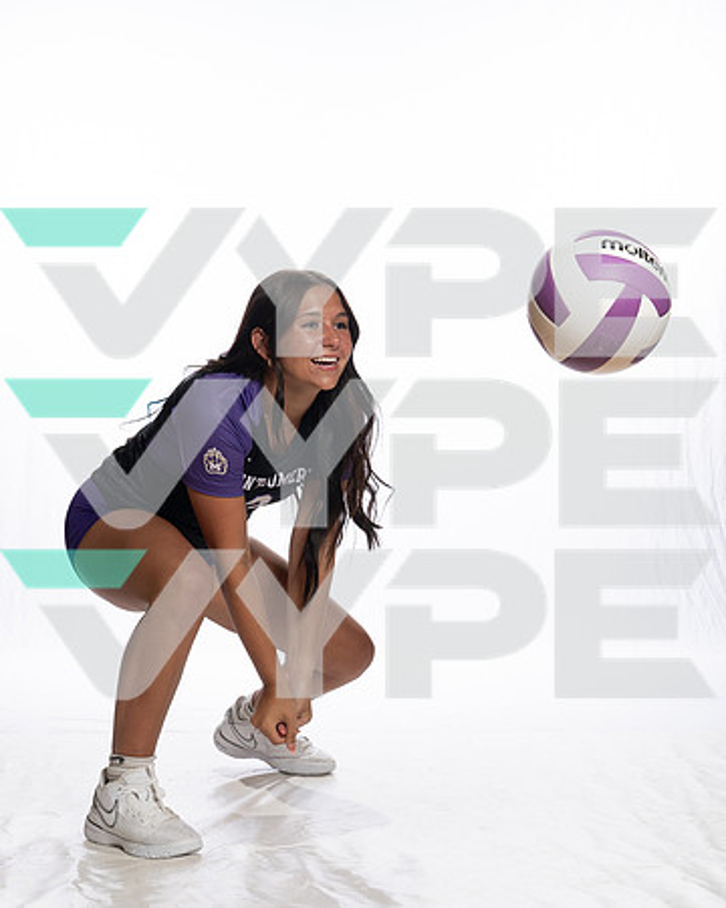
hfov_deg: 21.8
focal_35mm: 70
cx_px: 375
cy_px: 450
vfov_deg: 27.0
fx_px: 1887
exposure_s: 1/250
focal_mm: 45
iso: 800
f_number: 8
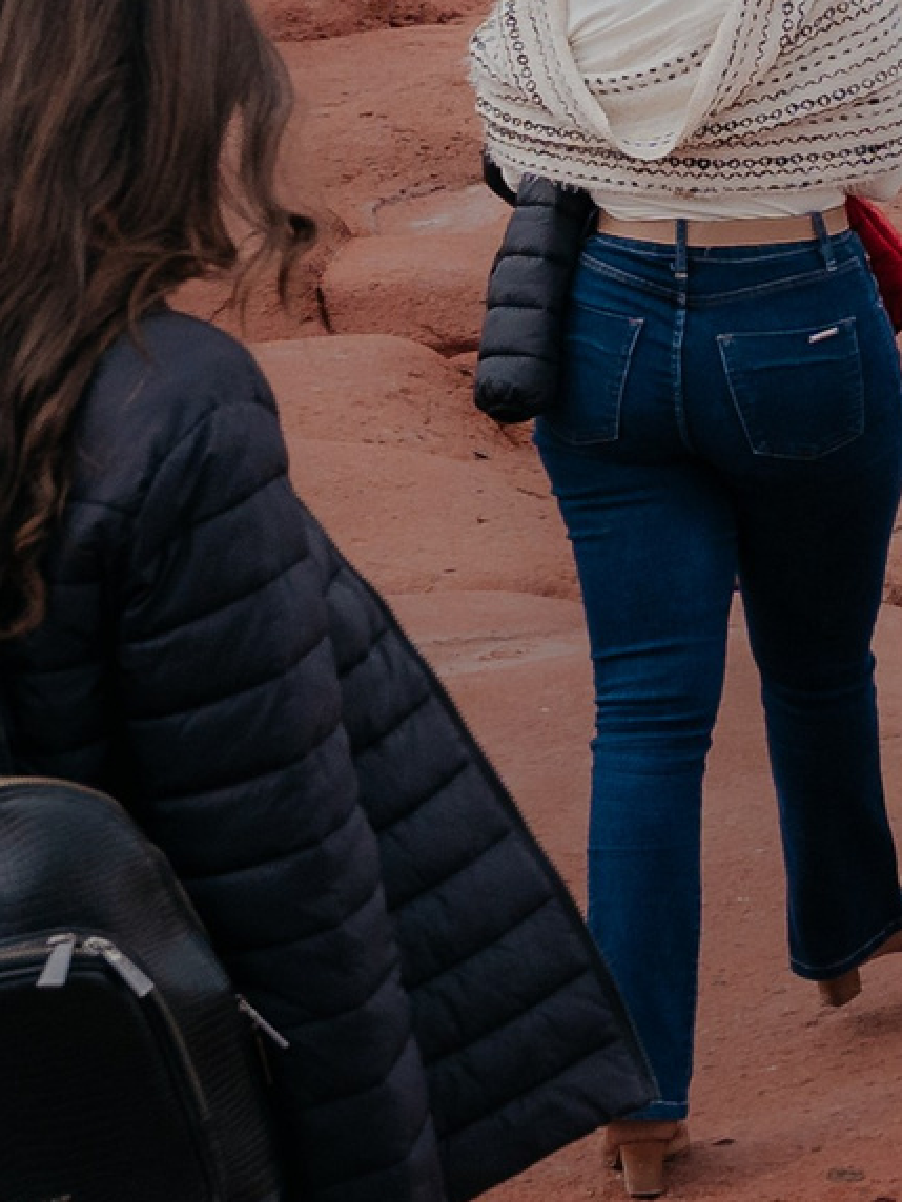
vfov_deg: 13.0
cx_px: 1388
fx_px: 5142
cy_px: -233
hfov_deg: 9.7
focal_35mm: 148
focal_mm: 20.9
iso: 200
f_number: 4.5
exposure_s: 1/2000
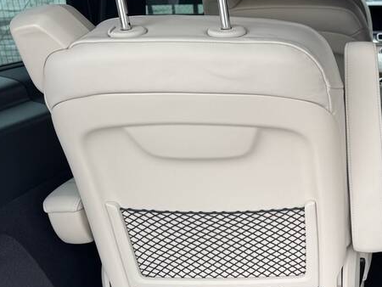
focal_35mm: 64
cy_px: 205
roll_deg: +0.5
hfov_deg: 27.6
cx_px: 420
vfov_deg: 22.8
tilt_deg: -19.5
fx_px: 707
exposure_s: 1/151
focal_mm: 6.76
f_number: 1.78
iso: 64
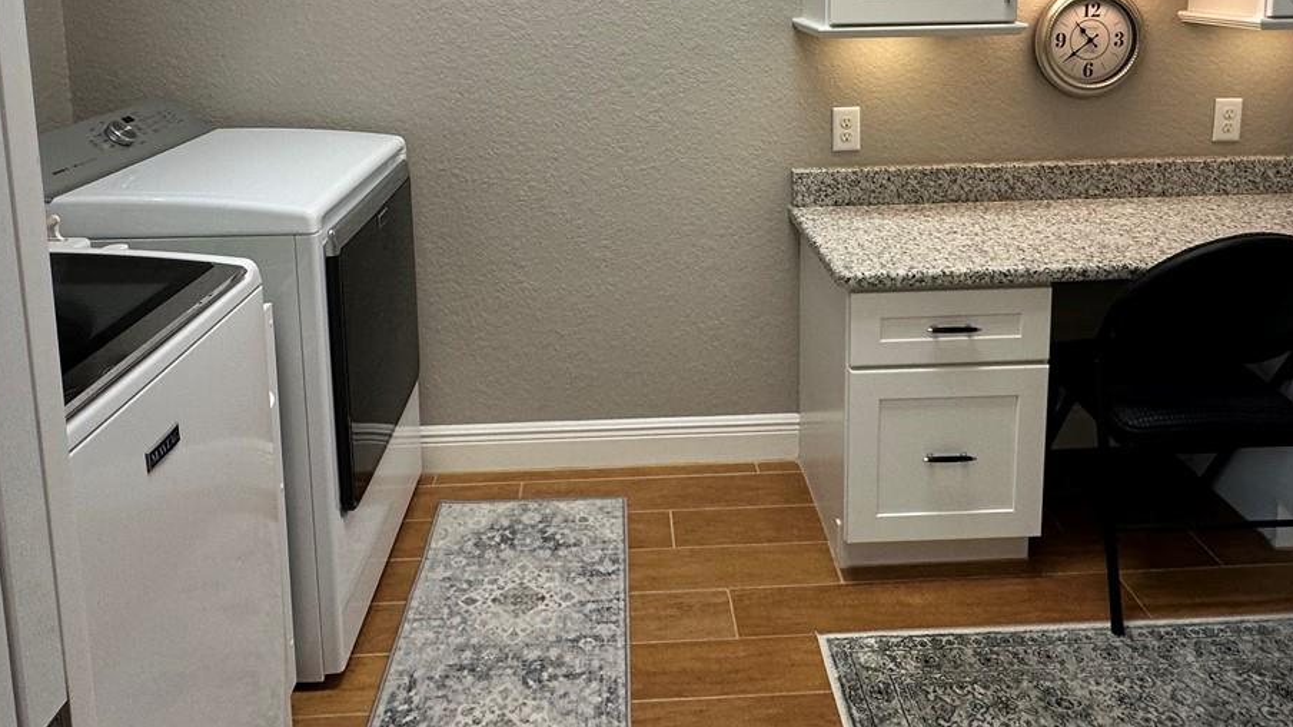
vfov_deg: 39.8
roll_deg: +0.3
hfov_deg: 69.9
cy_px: 76
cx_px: 646
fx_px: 925
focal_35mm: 27
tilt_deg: -6.9
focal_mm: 2.22
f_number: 2.2
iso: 100
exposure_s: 1/120
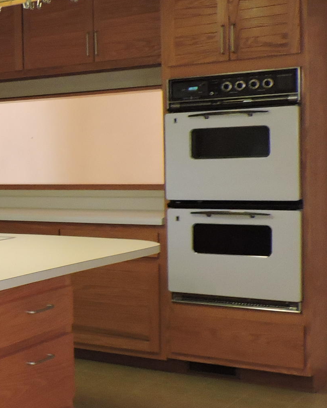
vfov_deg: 27.5
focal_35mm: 69
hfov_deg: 17.8
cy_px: 195
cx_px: -260
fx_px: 835
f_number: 3
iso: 400
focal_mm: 4.3
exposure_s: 1/25
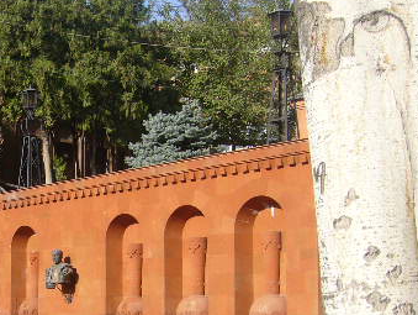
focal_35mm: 66
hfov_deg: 28.4
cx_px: 51
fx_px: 798
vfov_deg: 21.8
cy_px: 278
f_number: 5.6
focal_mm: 5.8
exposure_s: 1/200
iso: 80
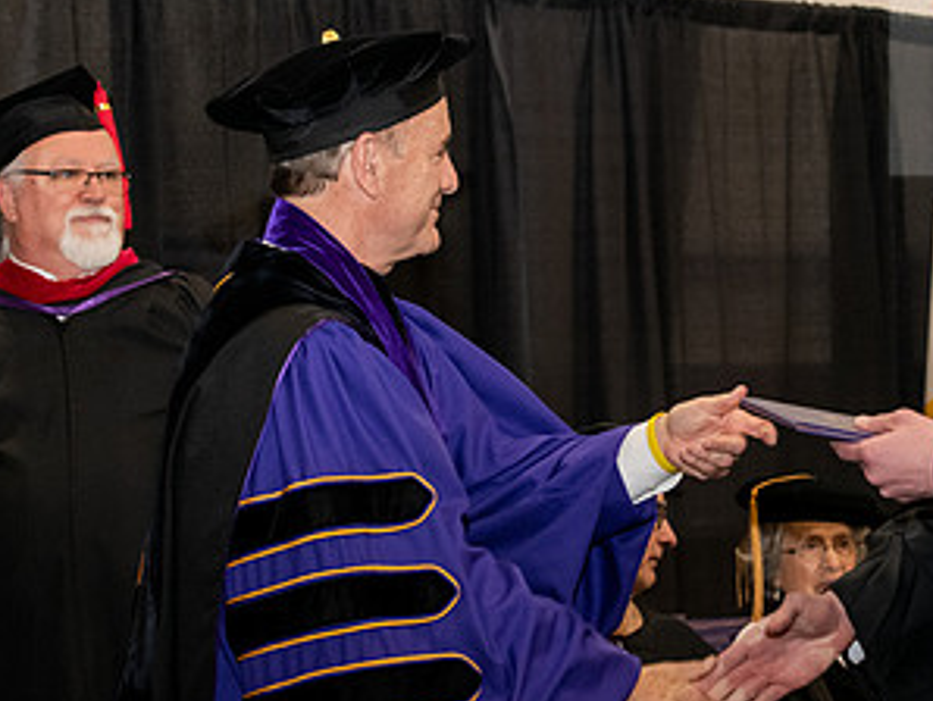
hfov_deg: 14.9
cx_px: 795
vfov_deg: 11.3
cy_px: 293
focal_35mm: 131
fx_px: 3534
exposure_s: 1/200
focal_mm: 70
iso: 2500
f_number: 5.6
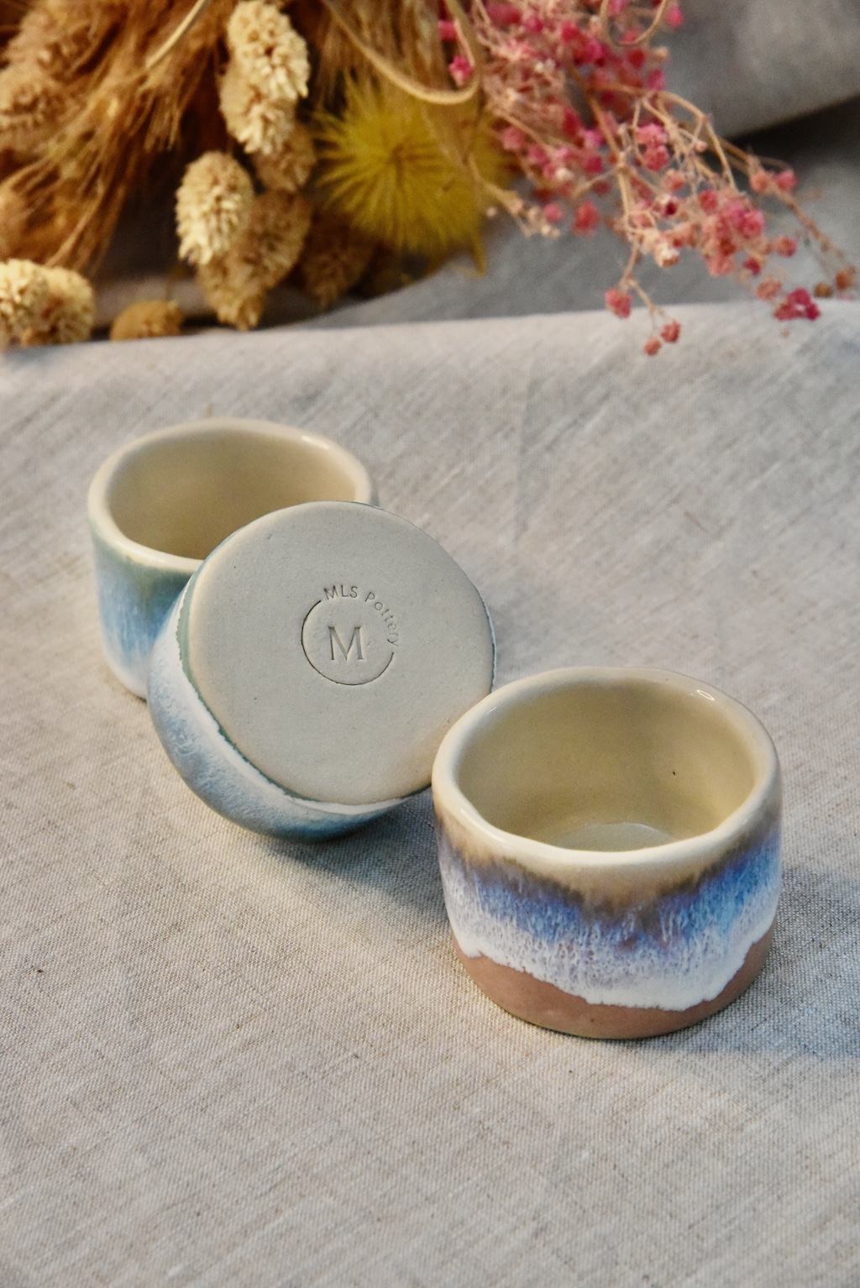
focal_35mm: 98
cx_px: 430
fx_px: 3508
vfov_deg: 20.8
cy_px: 644
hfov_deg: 14.0
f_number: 14
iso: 9000
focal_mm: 98
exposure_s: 1/100
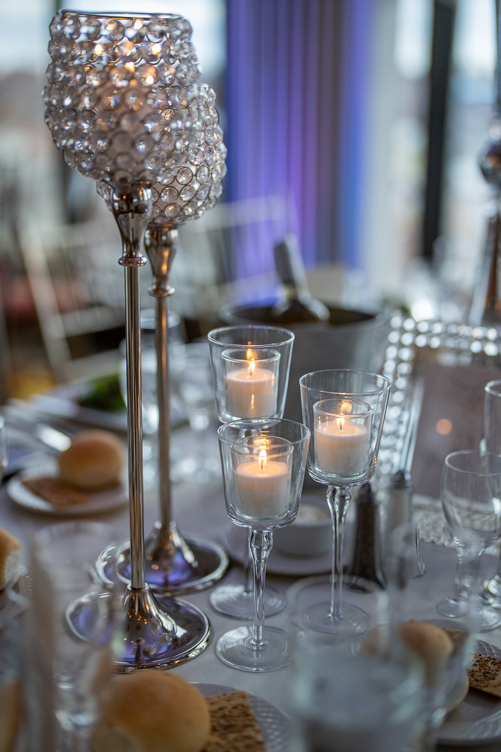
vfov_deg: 39.6
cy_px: 376
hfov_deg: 27.0
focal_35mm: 50
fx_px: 1044
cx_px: 250
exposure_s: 1/800
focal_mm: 50
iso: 800
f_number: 1.4
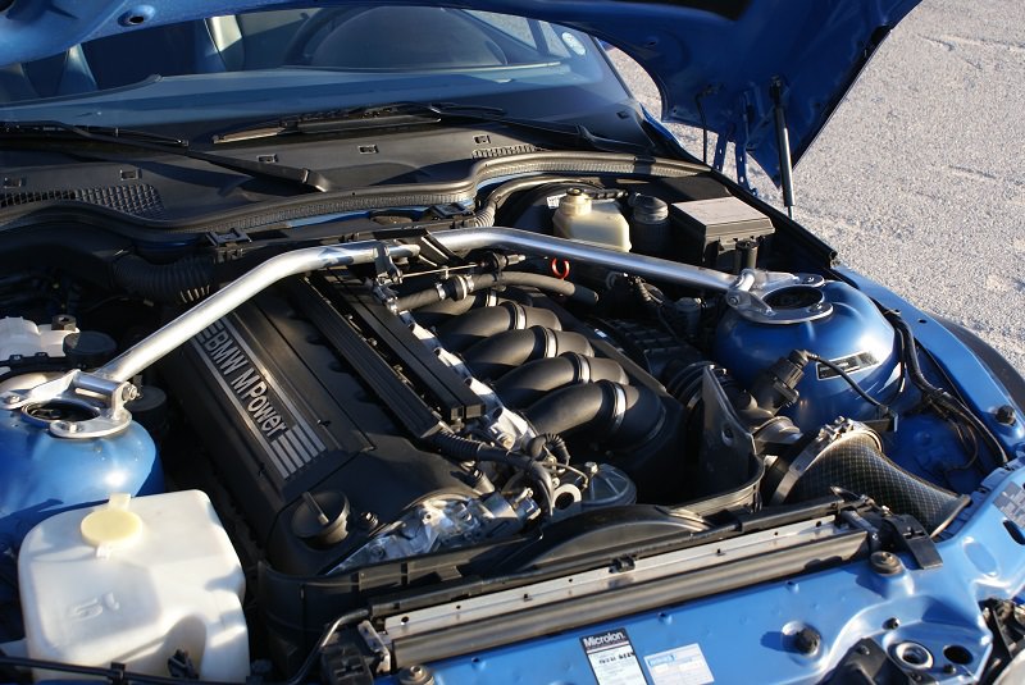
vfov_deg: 25.8
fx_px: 1496
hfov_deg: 37.8
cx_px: 512
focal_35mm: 52
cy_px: 342
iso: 100
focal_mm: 35
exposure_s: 1/100
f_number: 6.3
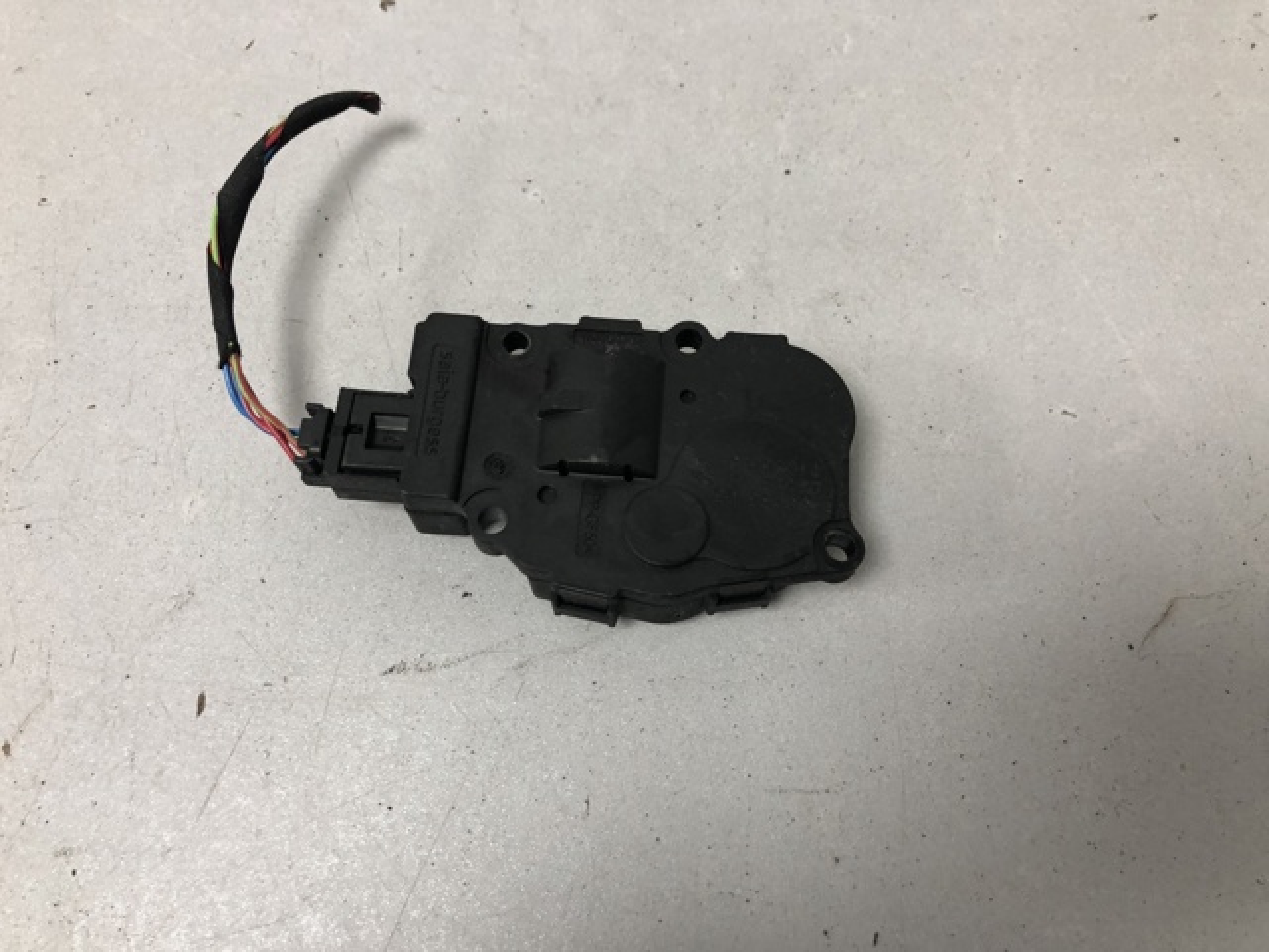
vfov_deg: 49.7
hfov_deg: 63.4
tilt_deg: -69.1
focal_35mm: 28
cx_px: 634
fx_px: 1026
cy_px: 476
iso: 40
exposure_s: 1/33
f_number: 1.8
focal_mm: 4
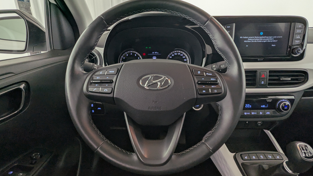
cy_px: 81
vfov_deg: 58.3
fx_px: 158
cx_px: 154
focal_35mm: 19
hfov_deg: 89.6
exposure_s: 1/110
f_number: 2.2
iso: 56
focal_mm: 2.35
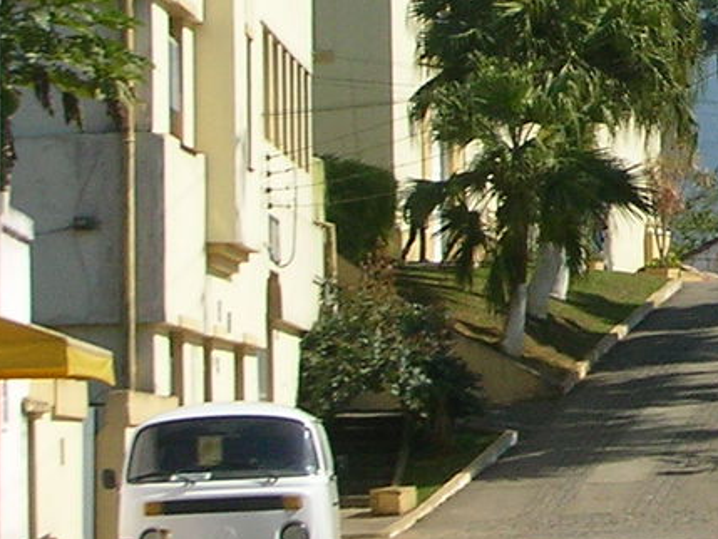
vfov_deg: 5.4
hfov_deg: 7.1
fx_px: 5664
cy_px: -176
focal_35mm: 273
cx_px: 1193
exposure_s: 1/91.1
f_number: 11.3
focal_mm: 10.1
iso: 50
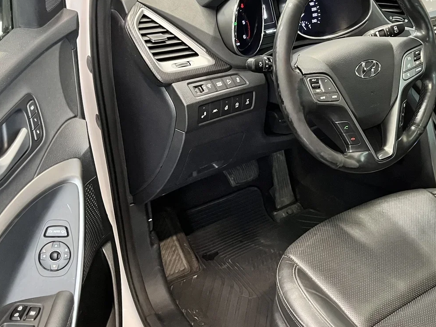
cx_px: 288
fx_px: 529
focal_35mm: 42
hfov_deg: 44.2
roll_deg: -1.8
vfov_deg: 34.3
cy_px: 143
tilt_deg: -29.1
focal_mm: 5.1
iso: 500
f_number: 1.6
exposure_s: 1/45
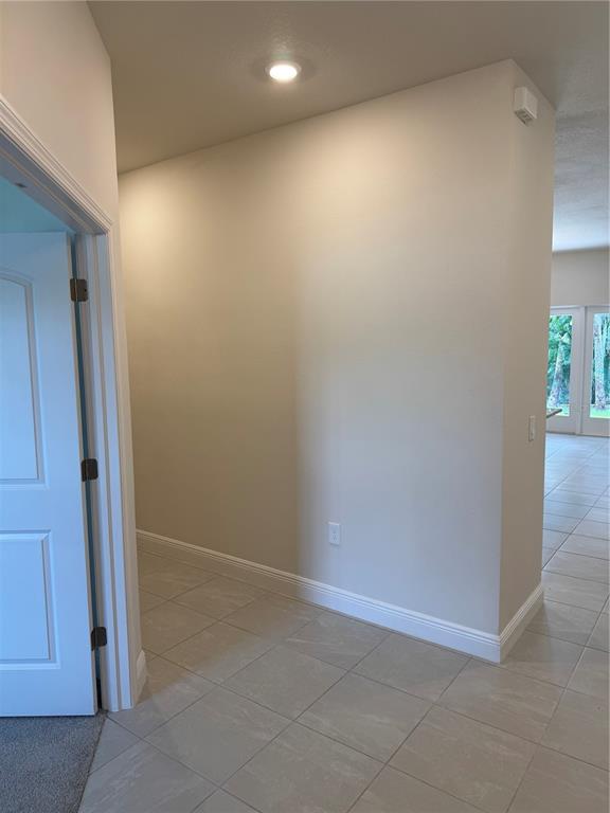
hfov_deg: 56.8
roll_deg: +0.4
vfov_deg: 71.6
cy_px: 406
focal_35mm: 24
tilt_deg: -6.5
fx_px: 564
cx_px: 305
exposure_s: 1/120
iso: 100
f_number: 1.78
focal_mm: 6.76
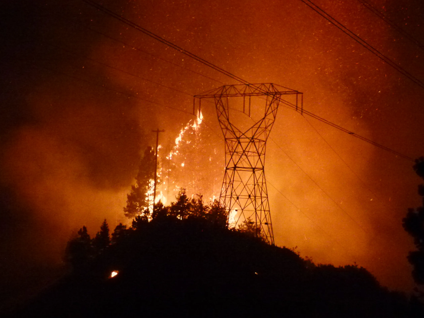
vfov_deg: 16.4
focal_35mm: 90
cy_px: 160
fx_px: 1102
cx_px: 210
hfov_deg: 21.8
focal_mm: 16.1
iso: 1000
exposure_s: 1/15
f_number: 3.4
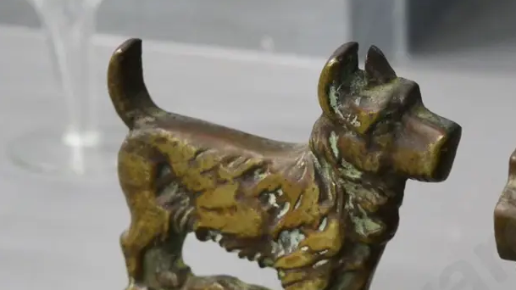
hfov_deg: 19.2
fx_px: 1504
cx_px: 430
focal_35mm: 110
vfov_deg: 10.9
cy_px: 307
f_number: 4.9
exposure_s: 1/125
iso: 3200
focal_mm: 30
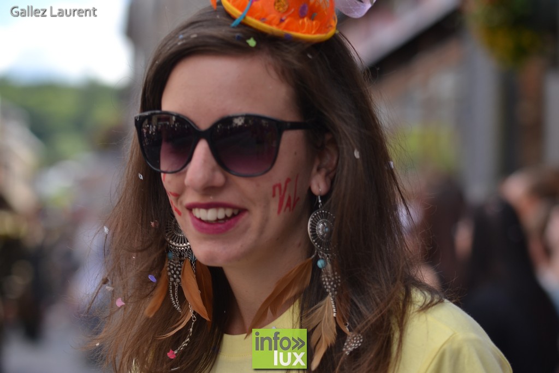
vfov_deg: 12.7
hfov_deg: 18.9
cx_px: 280
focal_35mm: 108
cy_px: 186
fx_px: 1677
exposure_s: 1/500
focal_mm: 72
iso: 100
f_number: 2.8
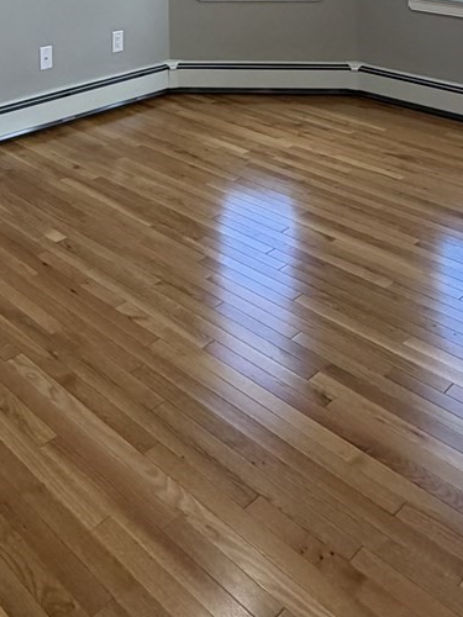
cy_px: -69
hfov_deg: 33.3
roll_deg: +0.4
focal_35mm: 43
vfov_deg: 36.7
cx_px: 154
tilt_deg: -5.0
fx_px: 767
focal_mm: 2.22
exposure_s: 1/120
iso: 200
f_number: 2.2
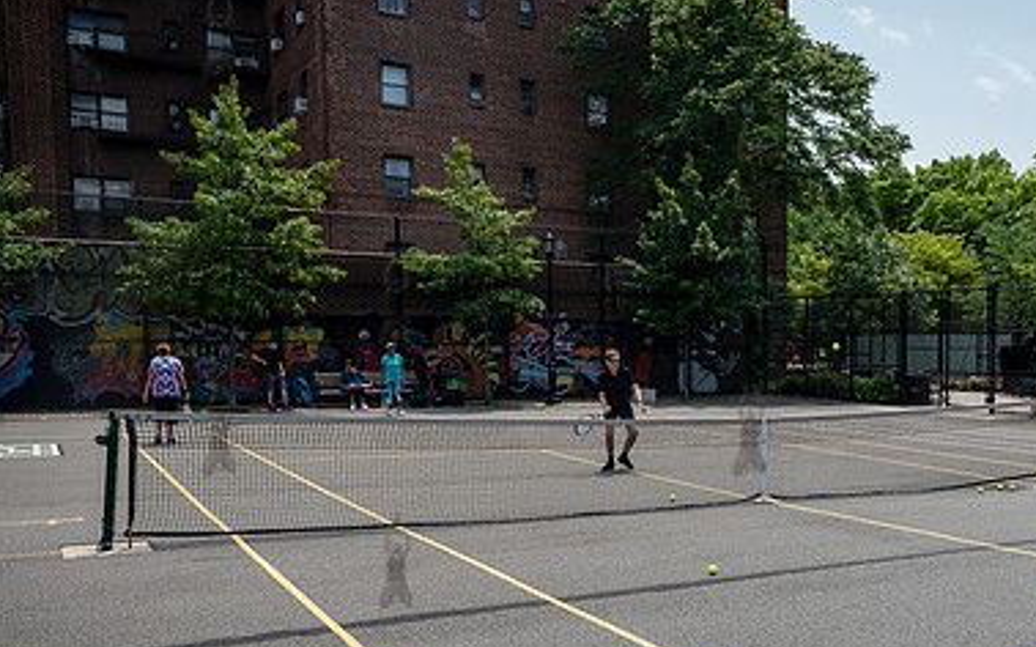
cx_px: 748
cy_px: 426
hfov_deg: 49.9
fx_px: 1073
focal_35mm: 38
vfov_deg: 33.3
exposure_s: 1/500
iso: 200
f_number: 8
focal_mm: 24
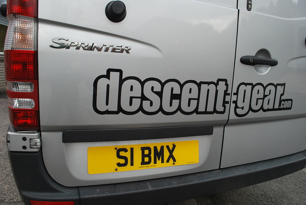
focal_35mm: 27
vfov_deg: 48.0
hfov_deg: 67.3
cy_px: 102
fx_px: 230
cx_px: 153
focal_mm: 18
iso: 400
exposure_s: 1/160
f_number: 6.3
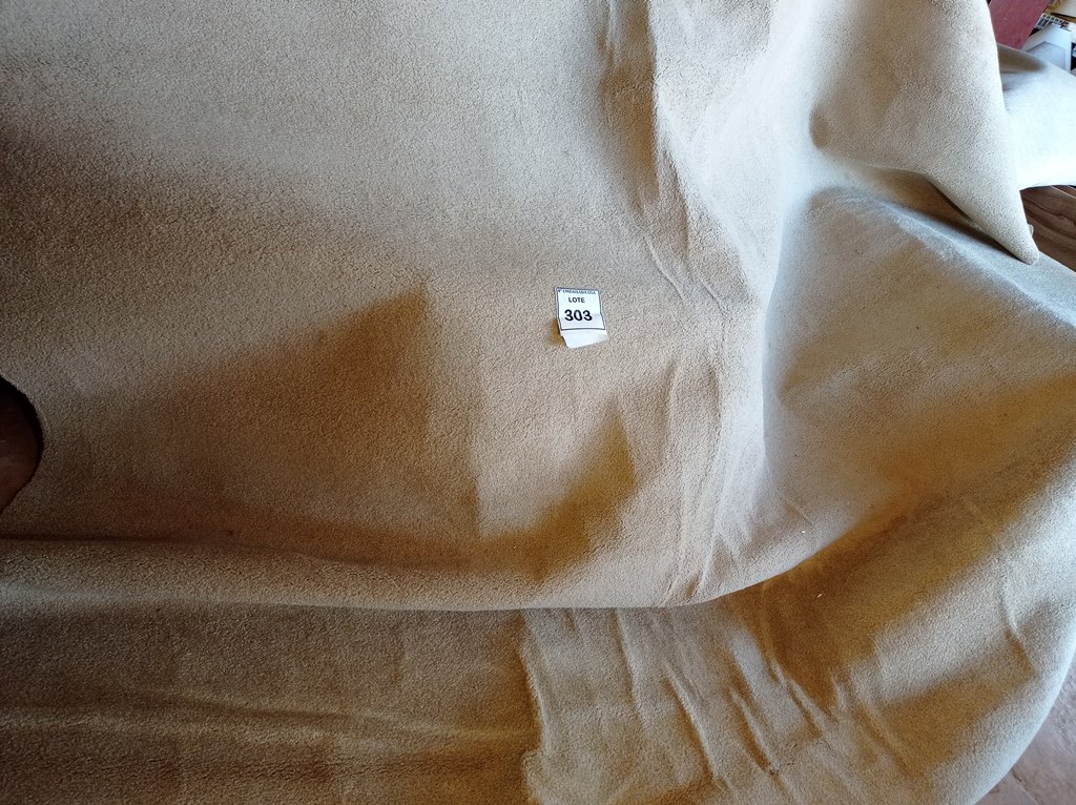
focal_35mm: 28
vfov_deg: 49.7
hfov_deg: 63.5
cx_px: 538
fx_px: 870
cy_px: 402
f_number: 1.79
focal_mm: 4.7
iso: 226
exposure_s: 1/60
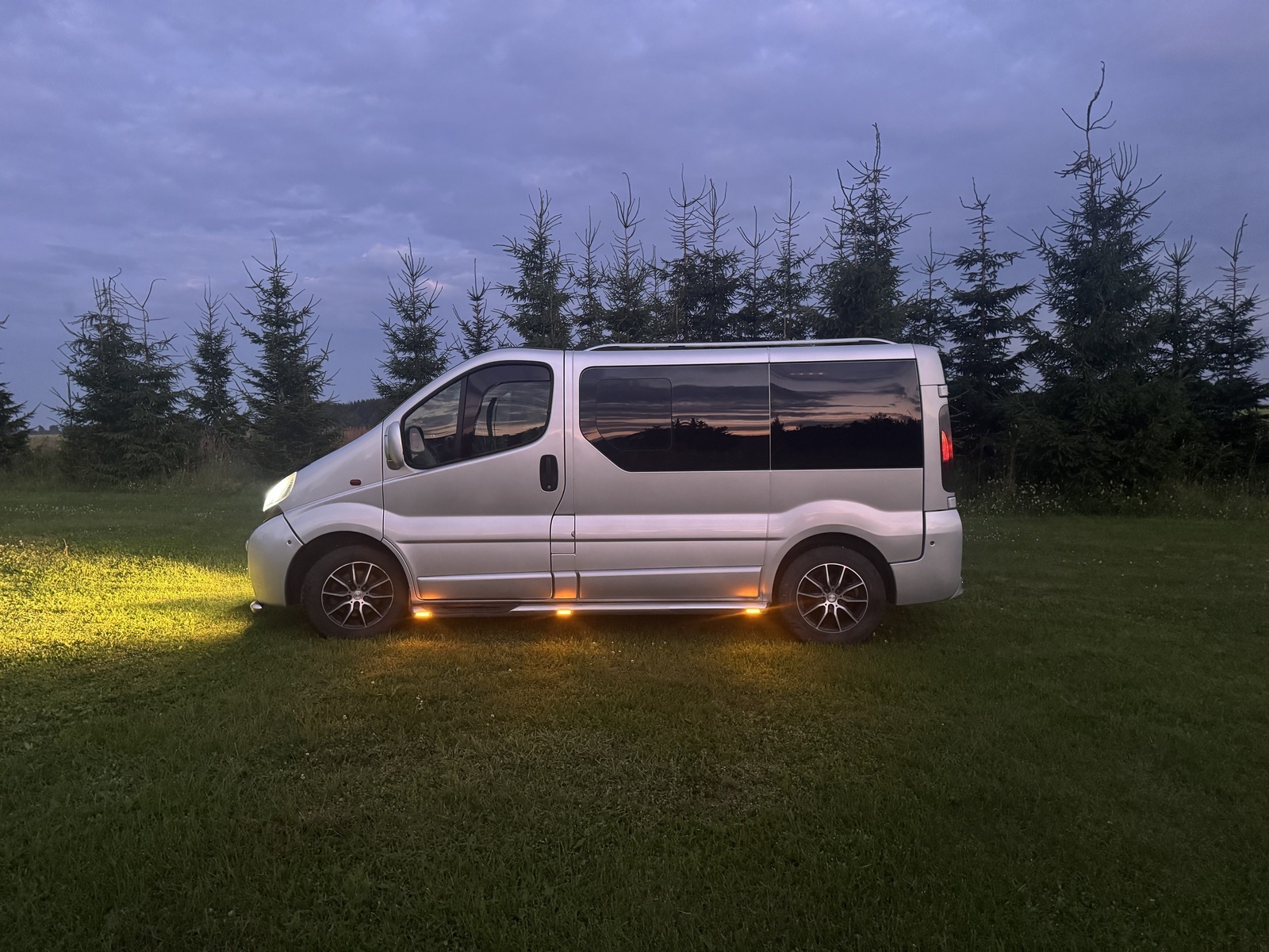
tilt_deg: -3.0
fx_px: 880
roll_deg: +1.1
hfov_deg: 71.6
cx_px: 634
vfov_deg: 56.8
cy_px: 476
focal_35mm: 24
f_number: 1.78
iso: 1000
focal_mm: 6.76
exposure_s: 1/30
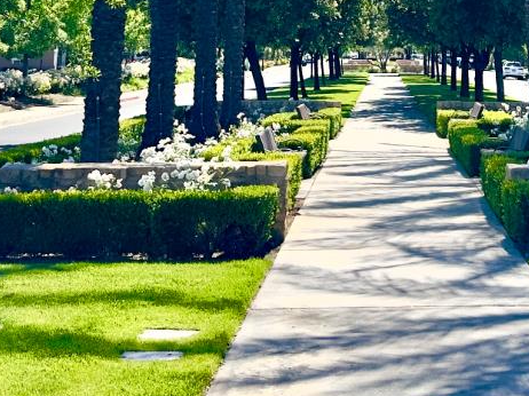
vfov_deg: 17.4
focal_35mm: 78
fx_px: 1191
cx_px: 409
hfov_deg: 24.7
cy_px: -157
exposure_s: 1/3597
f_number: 1.78
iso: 80
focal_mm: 6.86
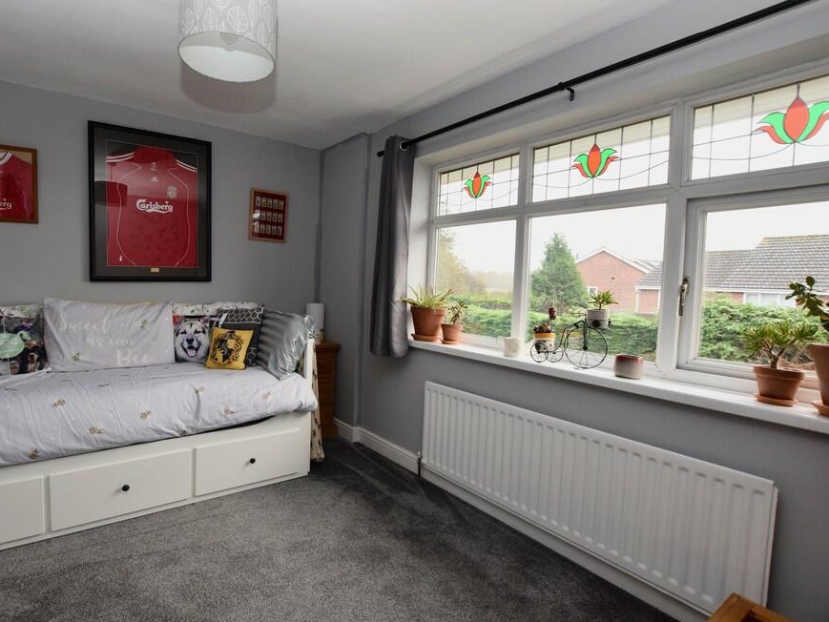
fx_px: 407
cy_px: 302
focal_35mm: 17
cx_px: 342
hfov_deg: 90.1
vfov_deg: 74.7
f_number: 5
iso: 800
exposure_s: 1/100
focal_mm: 10
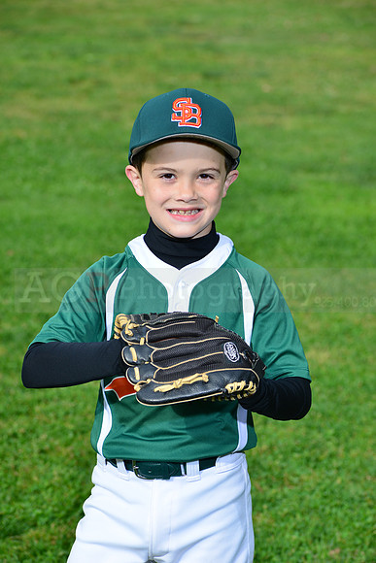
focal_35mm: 145
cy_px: 282
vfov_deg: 14.2
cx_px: 188
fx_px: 2270
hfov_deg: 9.5
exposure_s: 1/200
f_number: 10
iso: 200
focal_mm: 145
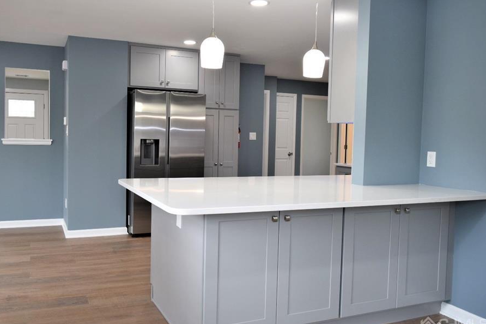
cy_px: 157
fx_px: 418
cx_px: 215
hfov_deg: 60.1
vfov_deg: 42.3
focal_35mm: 31
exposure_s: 1/80
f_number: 4.5
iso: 400
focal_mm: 18
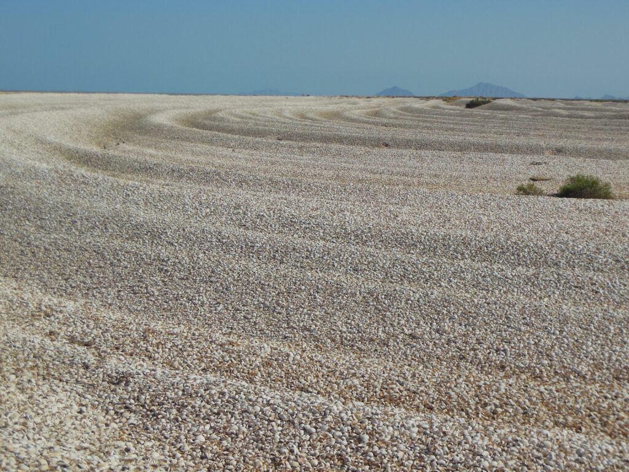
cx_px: 314
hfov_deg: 25.7
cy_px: 236
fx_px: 1381
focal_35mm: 76
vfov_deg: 19.4
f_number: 8.9
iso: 125
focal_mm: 13.6
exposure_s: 1/640
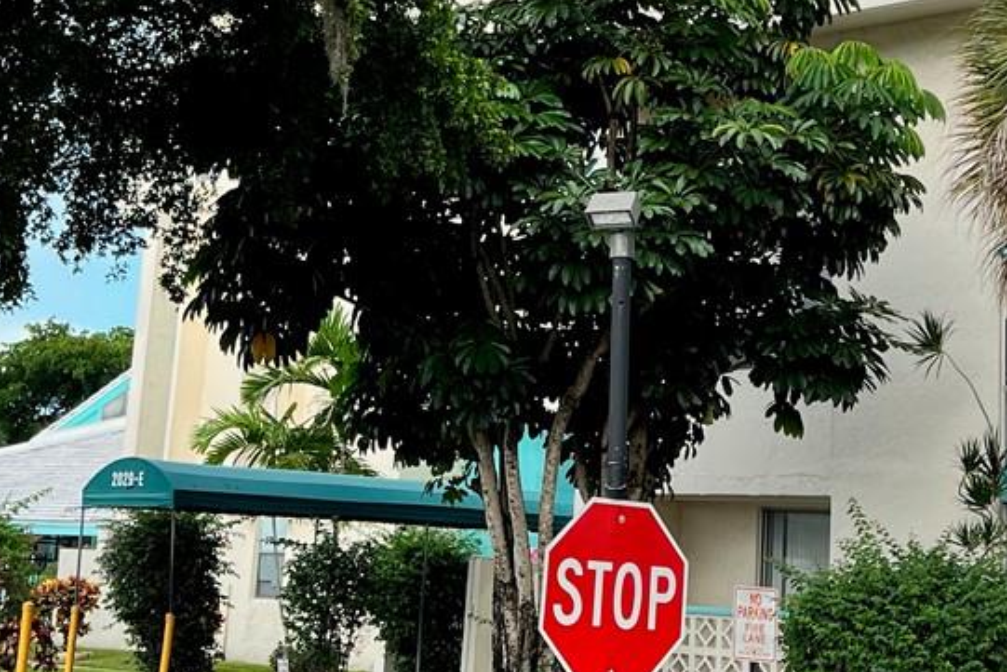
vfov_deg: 16.8
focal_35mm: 80
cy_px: 73
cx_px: 596
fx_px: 2238
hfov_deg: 25.3
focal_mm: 5.7
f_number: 1.5
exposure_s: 1/1266
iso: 50
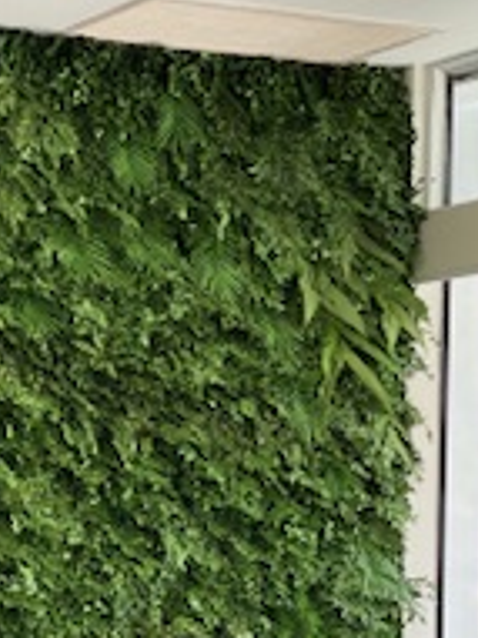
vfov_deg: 14.8
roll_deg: -0.6
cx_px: -40
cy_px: 638
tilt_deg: -1.3
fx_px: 2415
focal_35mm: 131
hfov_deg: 11.2
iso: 40
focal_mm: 6
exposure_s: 1/122
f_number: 2
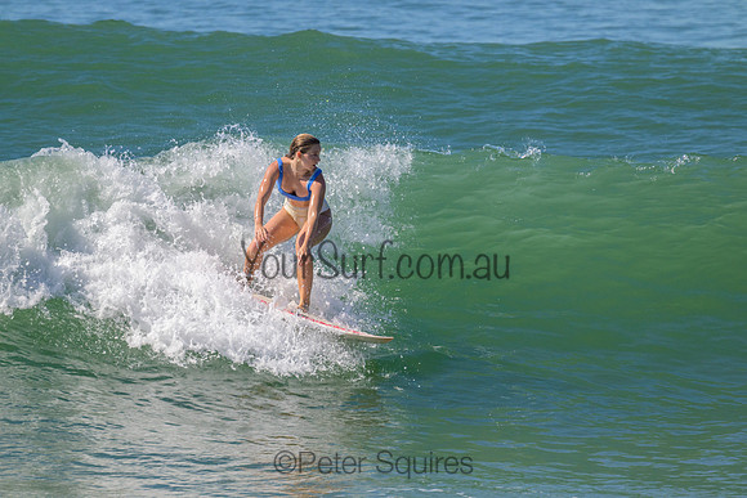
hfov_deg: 3.0
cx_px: 374
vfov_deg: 2.0
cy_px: 249
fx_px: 14113
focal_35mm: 680
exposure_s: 1/2000
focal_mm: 680
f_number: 11
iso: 640
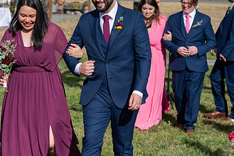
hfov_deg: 14.6
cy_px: 75
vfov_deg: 9.8
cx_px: 64
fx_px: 910
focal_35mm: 140
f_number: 5
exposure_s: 1/5000
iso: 400
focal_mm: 83
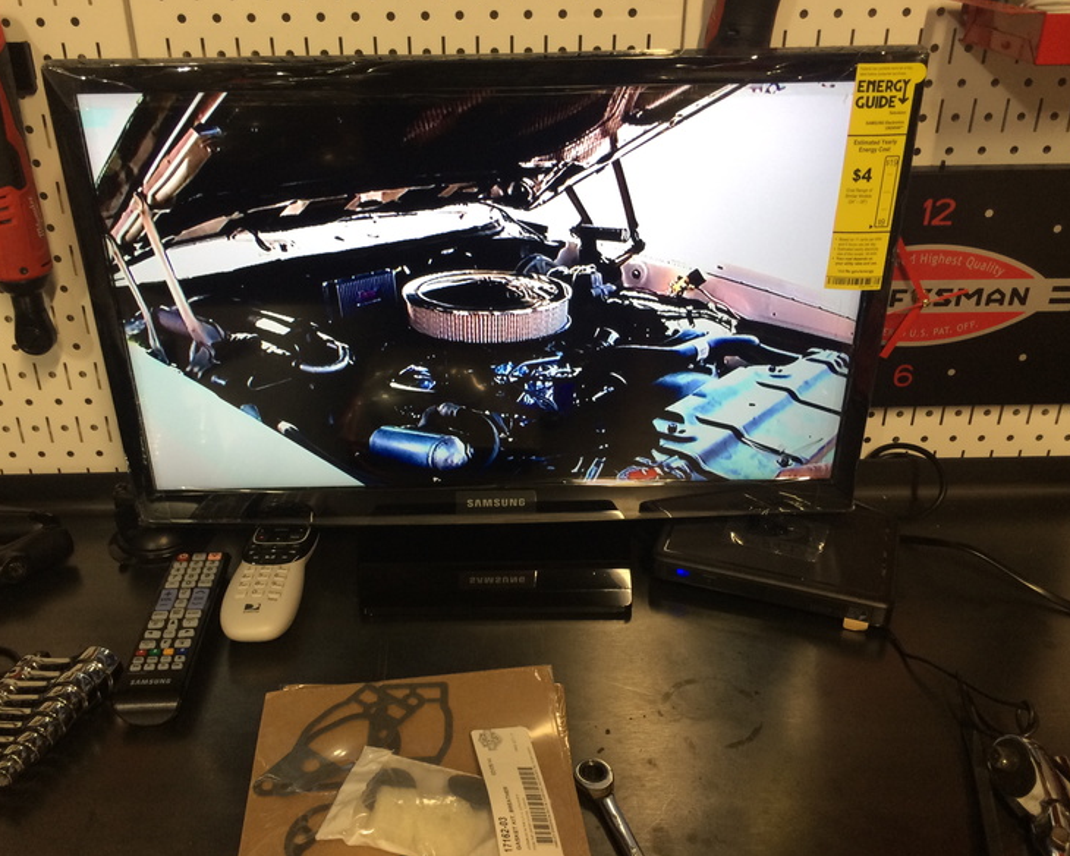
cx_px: 498
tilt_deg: -28.1
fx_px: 982
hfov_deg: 57.1
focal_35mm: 31
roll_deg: +0.1
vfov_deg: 47.1
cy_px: 434
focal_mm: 4.15
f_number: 2.2
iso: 100
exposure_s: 1/30
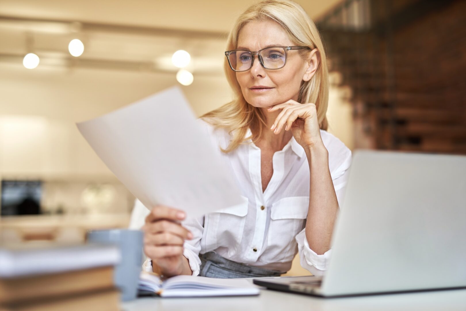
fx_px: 647
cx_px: 233
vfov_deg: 27.0
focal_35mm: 50
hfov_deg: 39.6
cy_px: 156
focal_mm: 50
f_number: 1.4
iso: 400
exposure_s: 1/200
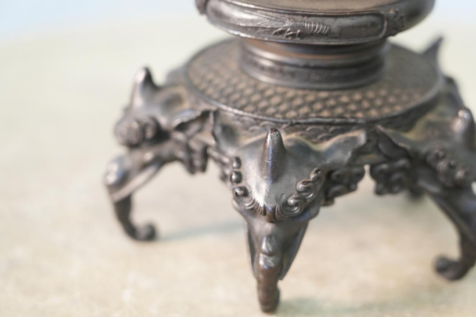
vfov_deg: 13.0
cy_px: 158
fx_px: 1388
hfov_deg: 19.5
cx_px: 238
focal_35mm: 105
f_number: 4
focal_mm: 105
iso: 4000
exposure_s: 1/125
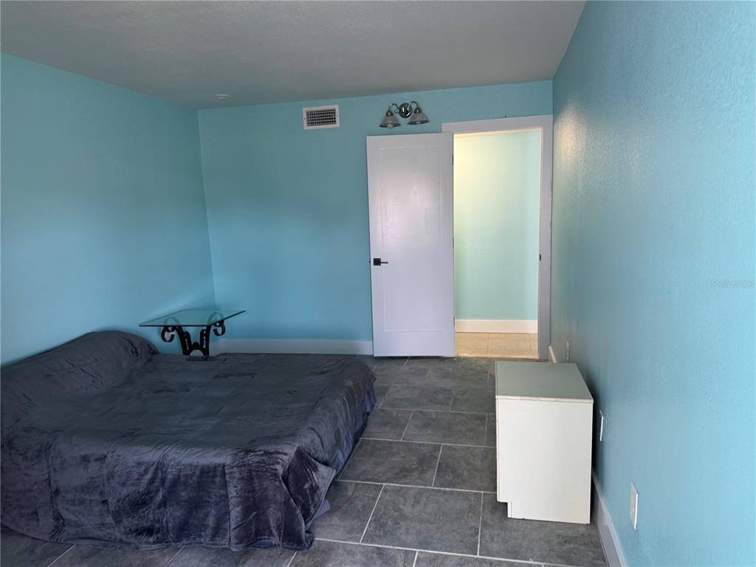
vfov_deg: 56.8
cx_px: 378
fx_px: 524
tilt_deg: -10.0
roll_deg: +2.7
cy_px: 284
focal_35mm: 24
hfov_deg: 71.6
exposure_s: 1/60
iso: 200
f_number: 1.78
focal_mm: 6.76
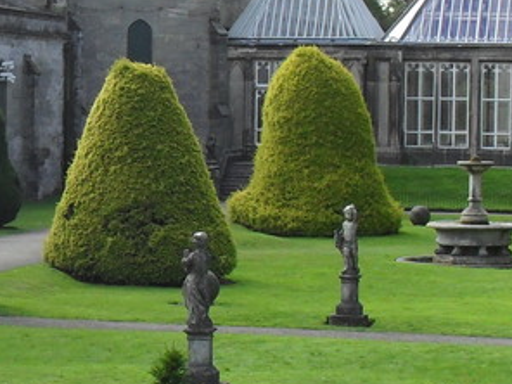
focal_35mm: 142
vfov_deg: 10.4
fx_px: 2100
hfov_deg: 13.8
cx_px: 40
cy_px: 273
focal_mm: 6.3
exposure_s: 1/250
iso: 100
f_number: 3.2
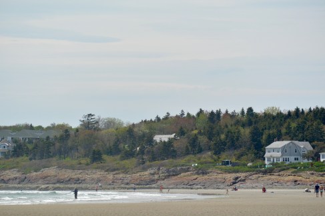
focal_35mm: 297
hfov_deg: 6.9
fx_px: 2679
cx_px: 162
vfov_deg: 4.6
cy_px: 108
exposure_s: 1/1250
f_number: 5.6
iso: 180
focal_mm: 110
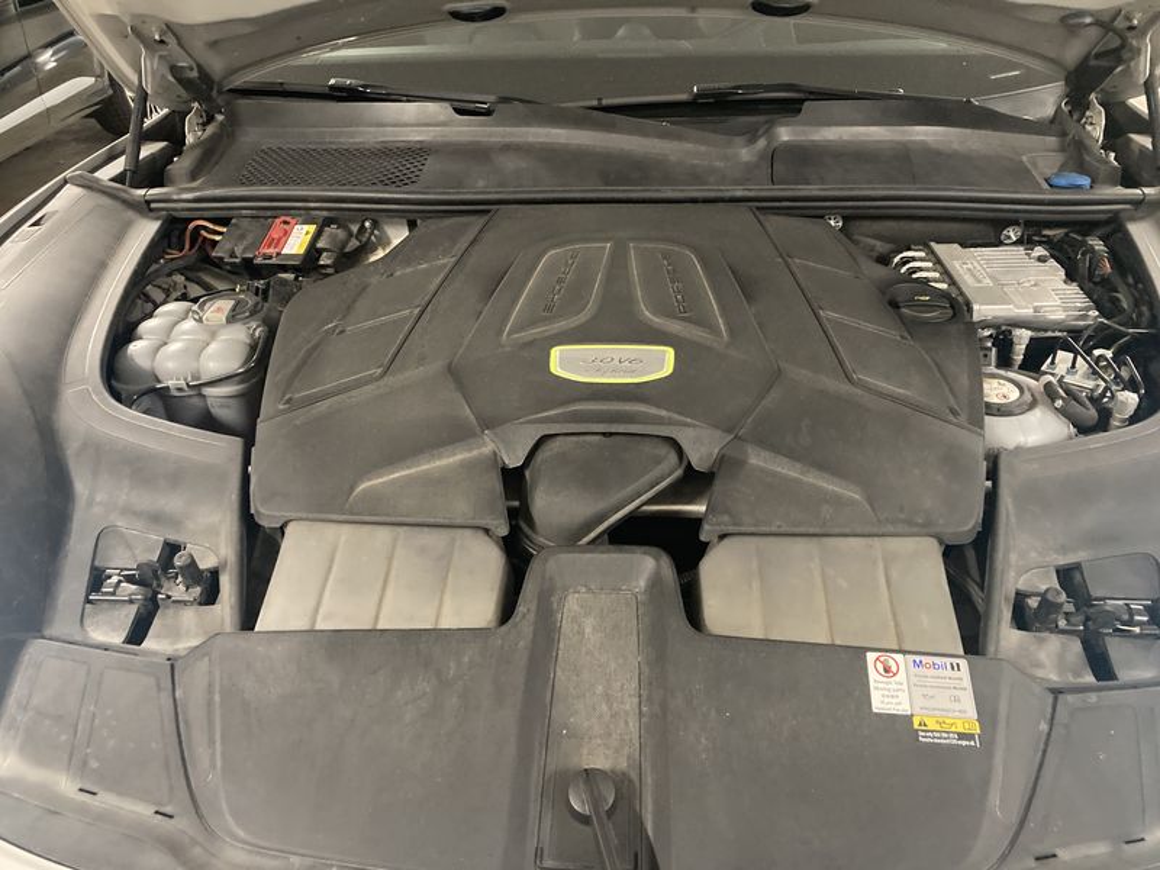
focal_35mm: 28
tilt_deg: -30.3
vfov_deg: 49.7
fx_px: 938
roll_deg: +1.7
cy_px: 435
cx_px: 580
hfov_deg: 63.4
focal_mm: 3.99
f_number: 1.8
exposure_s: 1/27
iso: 500
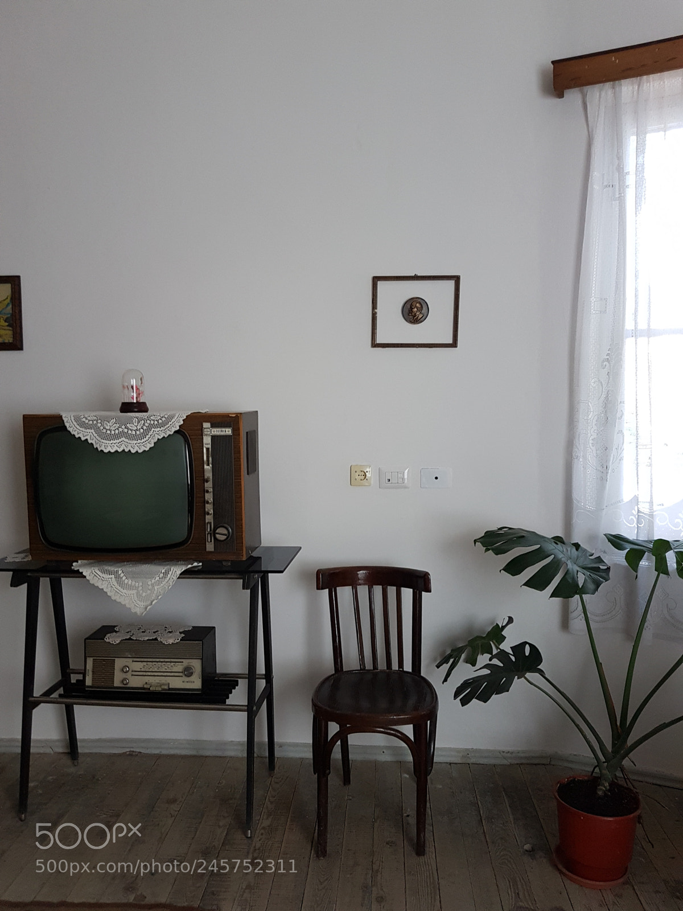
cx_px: 342
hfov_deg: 53.1
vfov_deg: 67.3
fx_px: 684
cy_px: 456
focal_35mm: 26
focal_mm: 4.2
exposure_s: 1/50
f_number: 1.7
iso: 125
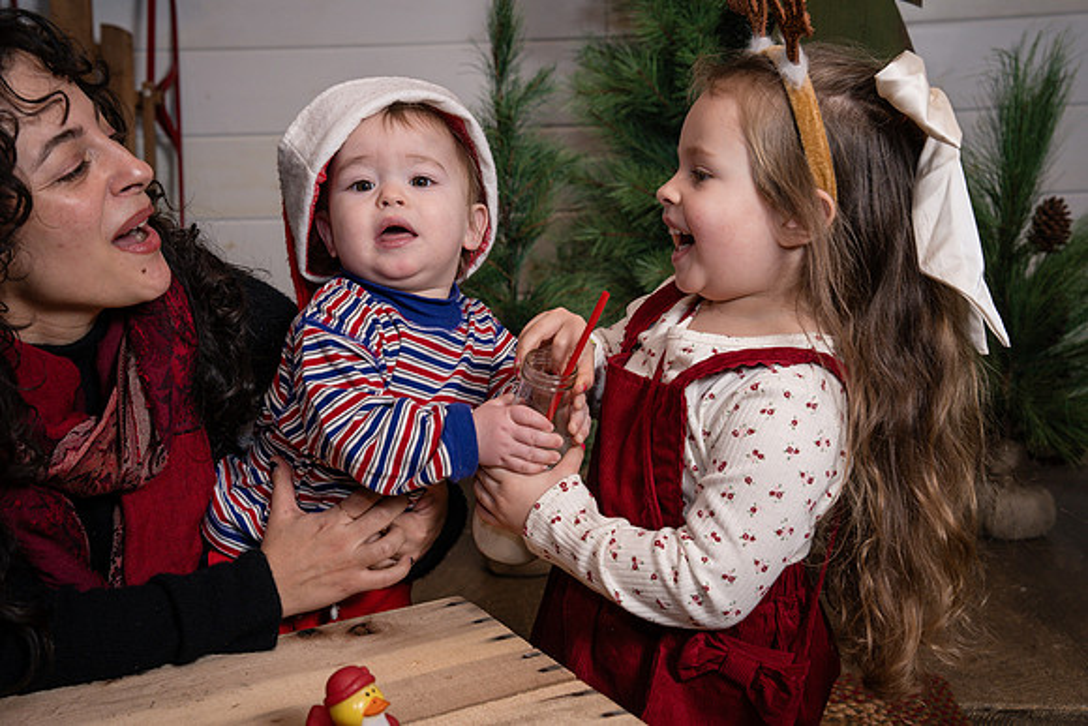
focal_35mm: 43
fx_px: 1300
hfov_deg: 45.4
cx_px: 544
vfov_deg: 31.2
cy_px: 363
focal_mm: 43
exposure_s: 1/250
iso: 250
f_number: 5.6
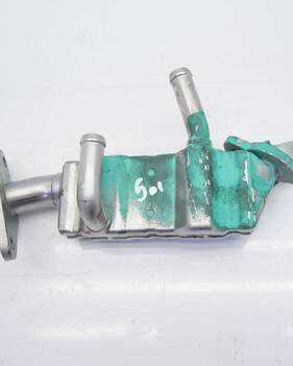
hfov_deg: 45.7
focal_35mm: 32
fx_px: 347
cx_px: 167
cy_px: 185
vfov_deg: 55.6
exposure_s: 1/125
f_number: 4
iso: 200
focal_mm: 12
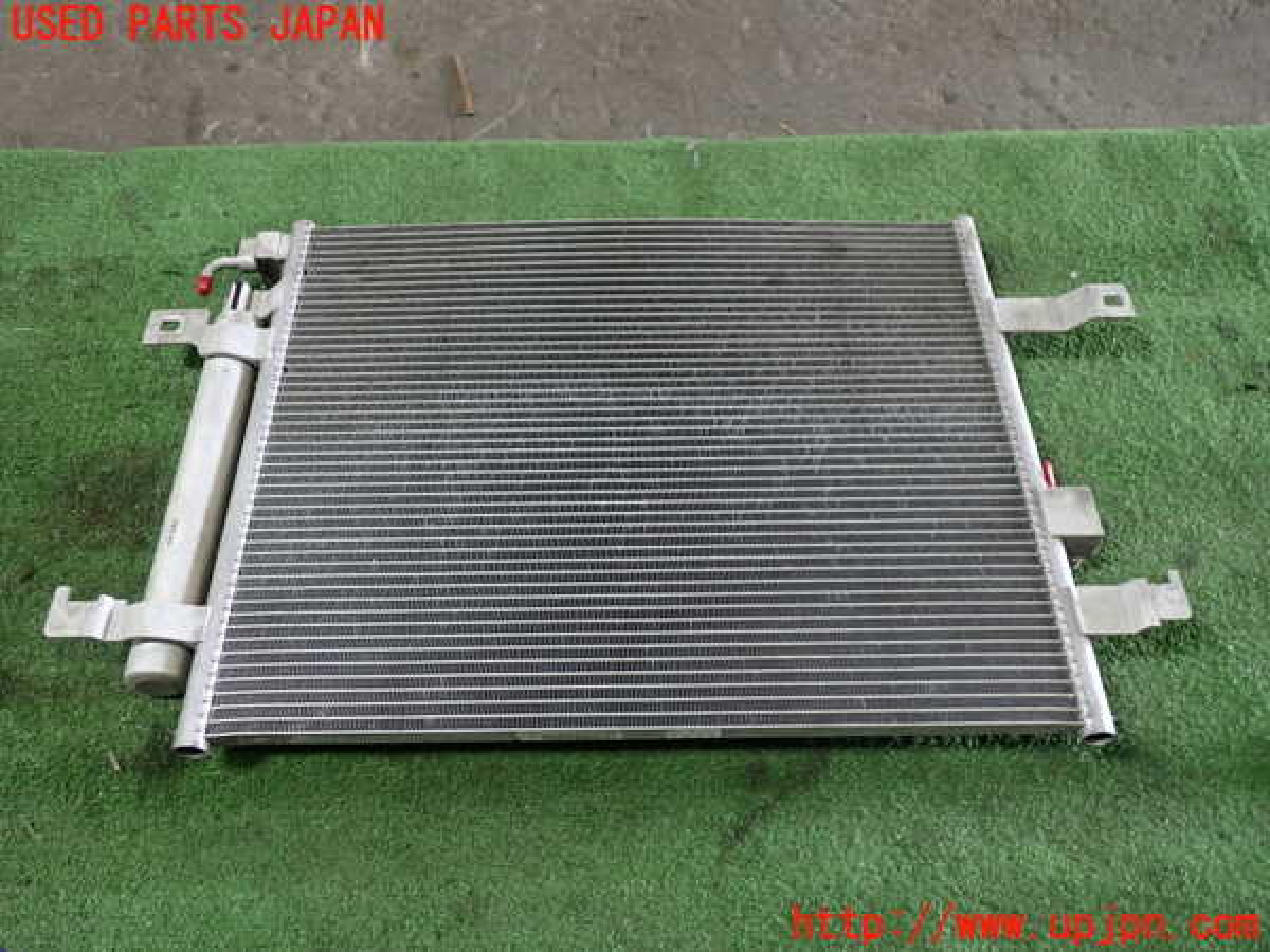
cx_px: 635
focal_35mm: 30
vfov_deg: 46.8
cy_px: 476
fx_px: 1101
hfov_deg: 60.0
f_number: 2.3
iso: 200
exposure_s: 1/30
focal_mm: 5.4
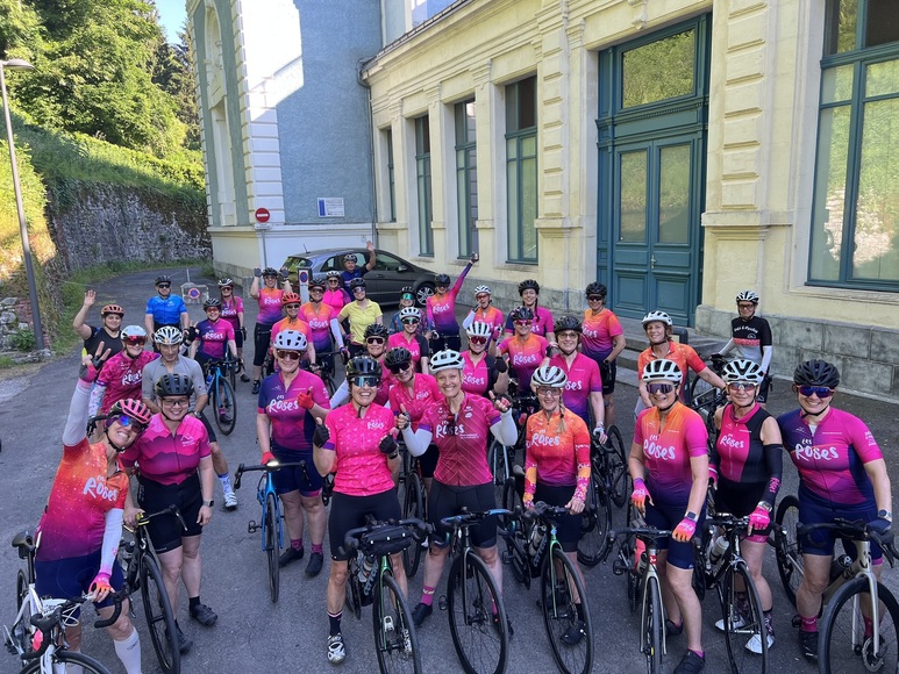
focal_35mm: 26
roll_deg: +1.4
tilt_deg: -10.2
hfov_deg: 67.3
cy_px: 337
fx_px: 675
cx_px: 450
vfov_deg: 53.1
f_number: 1.5
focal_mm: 5.7
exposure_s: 1/249
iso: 40
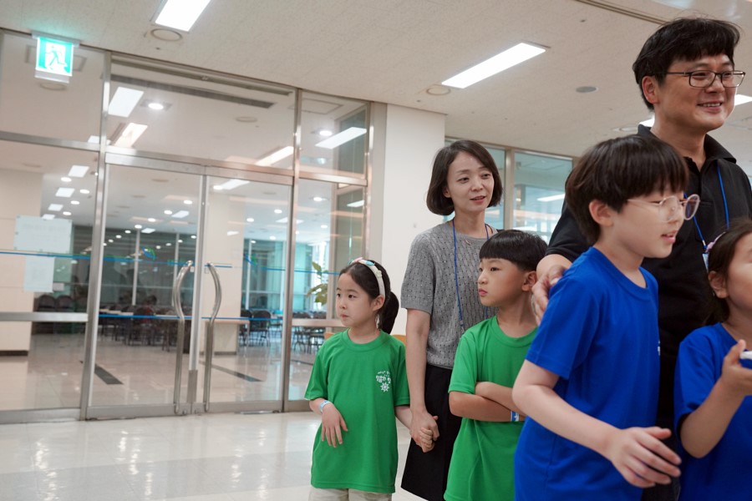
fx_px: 731
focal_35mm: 35
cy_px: 250
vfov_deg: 37.9
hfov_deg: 54.4
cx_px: 376
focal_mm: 35
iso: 1600
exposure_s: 1/160
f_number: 4
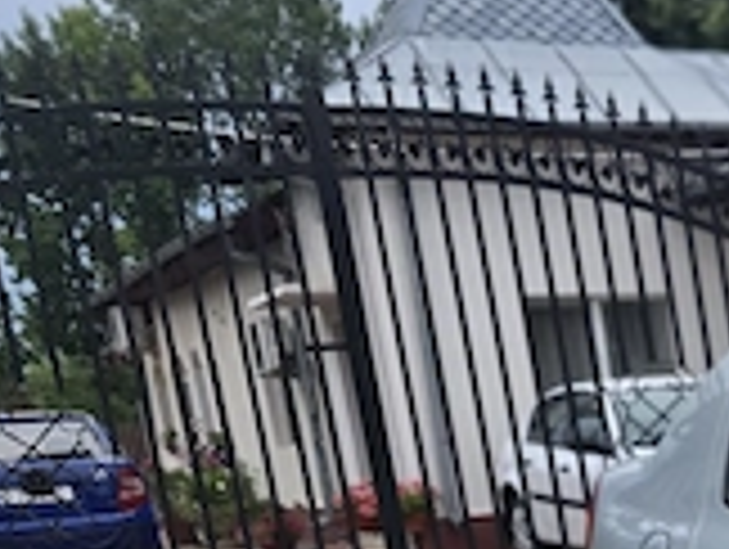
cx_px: 1323
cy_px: 850
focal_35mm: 85
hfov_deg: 18.1
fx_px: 1793
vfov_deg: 15.8
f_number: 1.7
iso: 80
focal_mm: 6.3
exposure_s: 1/1728
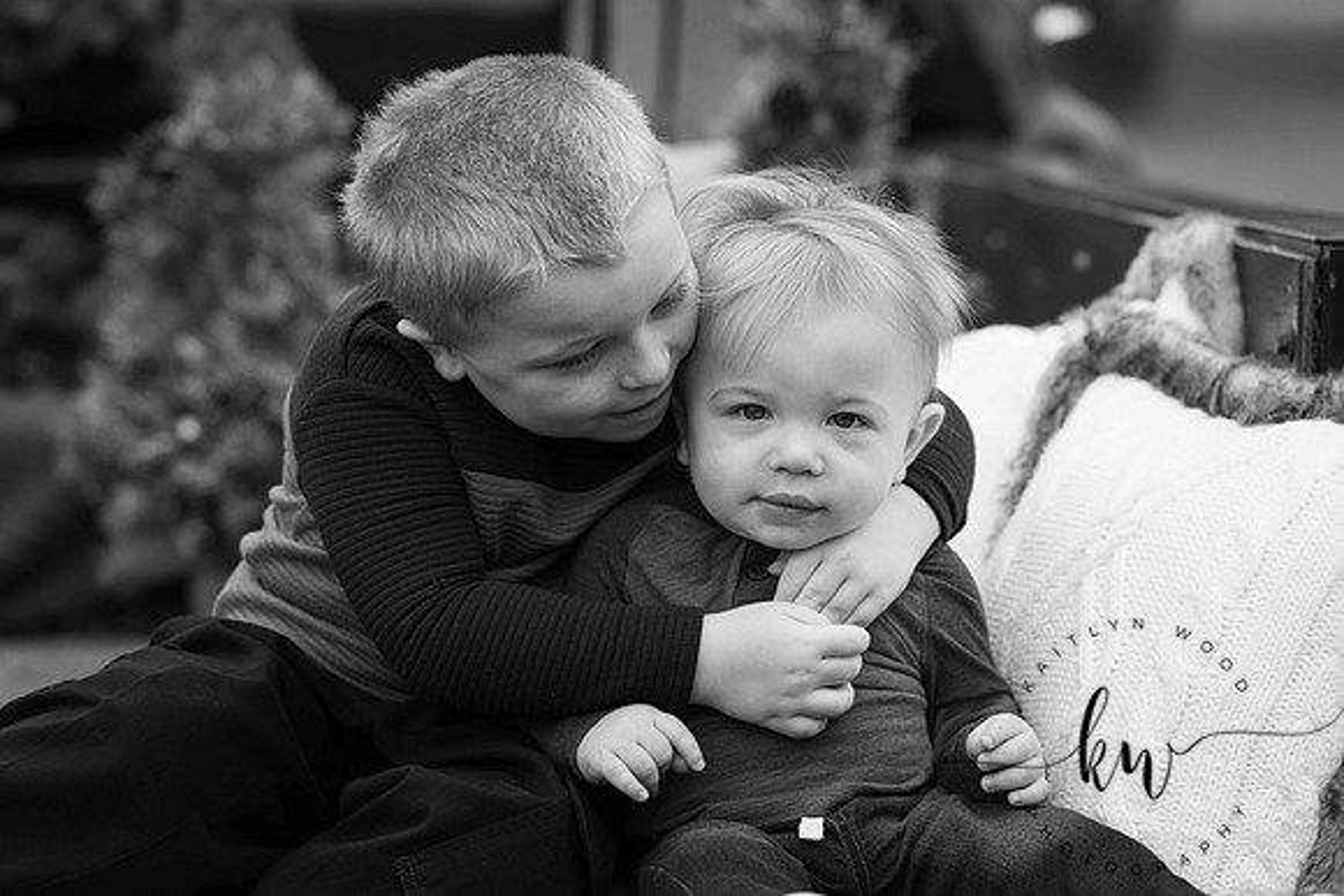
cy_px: 448
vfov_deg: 9.5
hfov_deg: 14.2
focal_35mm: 145
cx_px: 672
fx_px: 5414
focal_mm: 145
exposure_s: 1/400
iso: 400
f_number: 4
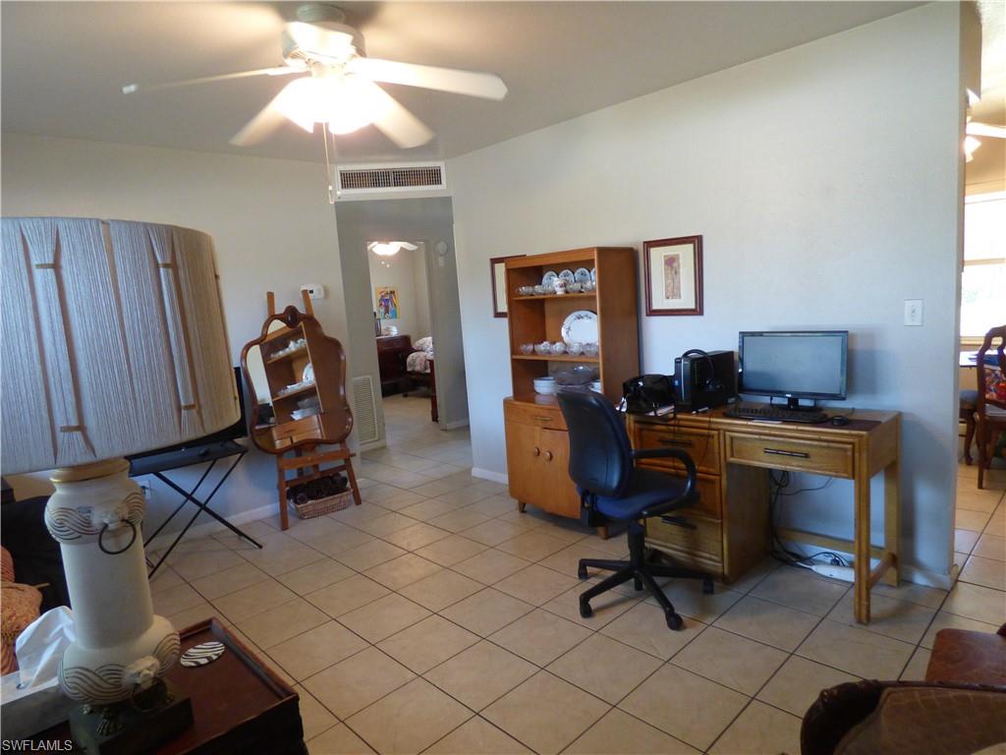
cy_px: 378
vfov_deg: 66.0
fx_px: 581
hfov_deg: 81.7
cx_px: 503
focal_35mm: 20
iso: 400
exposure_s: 1/40
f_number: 2.8
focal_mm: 3.58
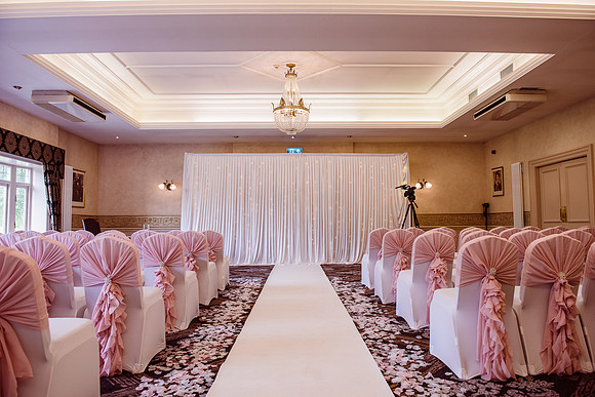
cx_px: 298
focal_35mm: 24
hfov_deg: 73.7
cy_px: 198
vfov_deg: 53.2
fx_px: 397
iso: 320
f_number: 4.5
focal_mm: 24
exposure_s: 1/80
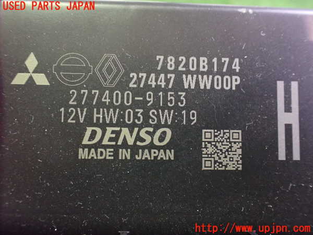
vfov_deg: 46.8
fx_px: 271
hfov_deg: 60.0
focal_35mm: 30
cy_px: 118
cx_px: 156
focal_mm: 5.4
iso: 1250
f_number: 2.3
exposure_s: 1/30
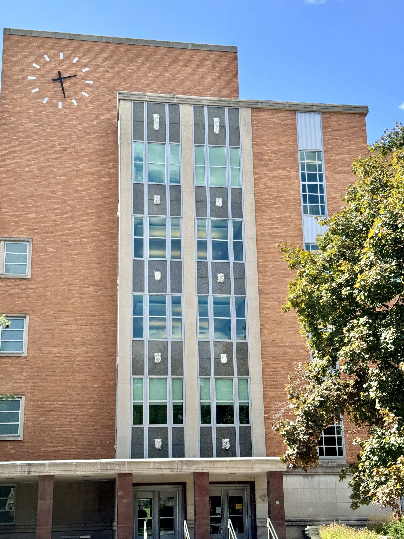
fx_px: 747
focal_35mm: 48
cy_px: 270
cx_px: 202
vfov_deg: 39.7
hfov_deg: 30.3
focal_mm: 6.76
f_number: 1.78
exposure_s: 1/1923
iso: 64
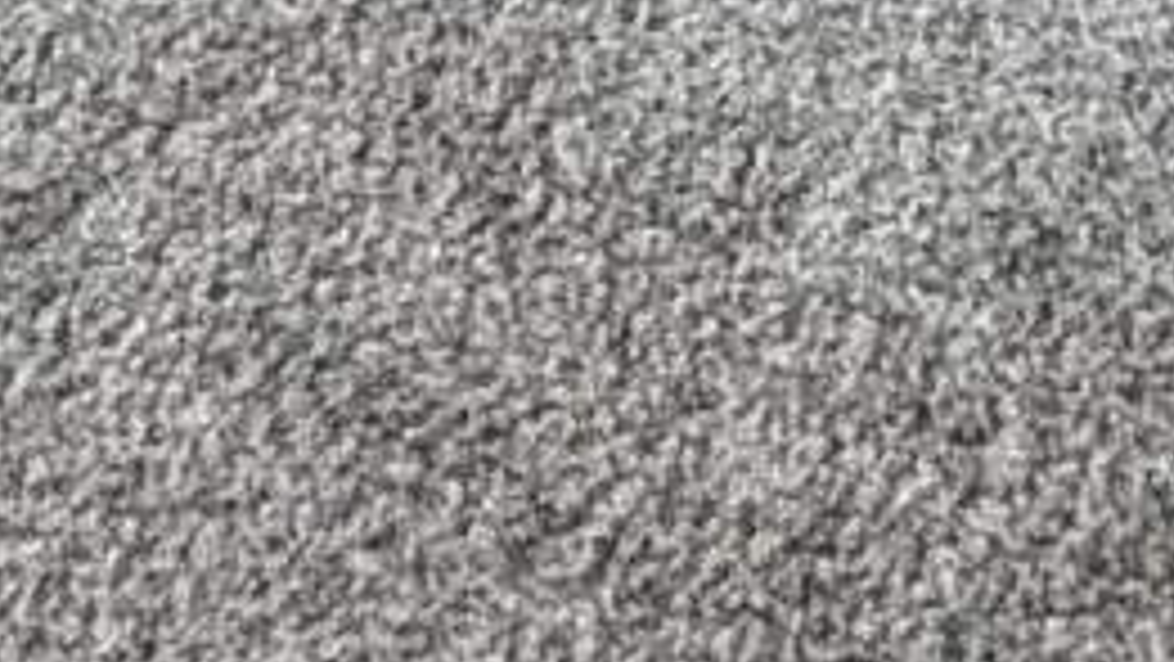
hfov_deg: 17.2
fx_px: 3643
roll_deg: +2.7
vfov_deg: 6.8
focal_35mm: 117
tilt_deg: -13.5
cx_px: -378
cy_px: -2319
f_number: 2.2
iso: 500
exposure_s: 1/60
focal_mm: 2.22
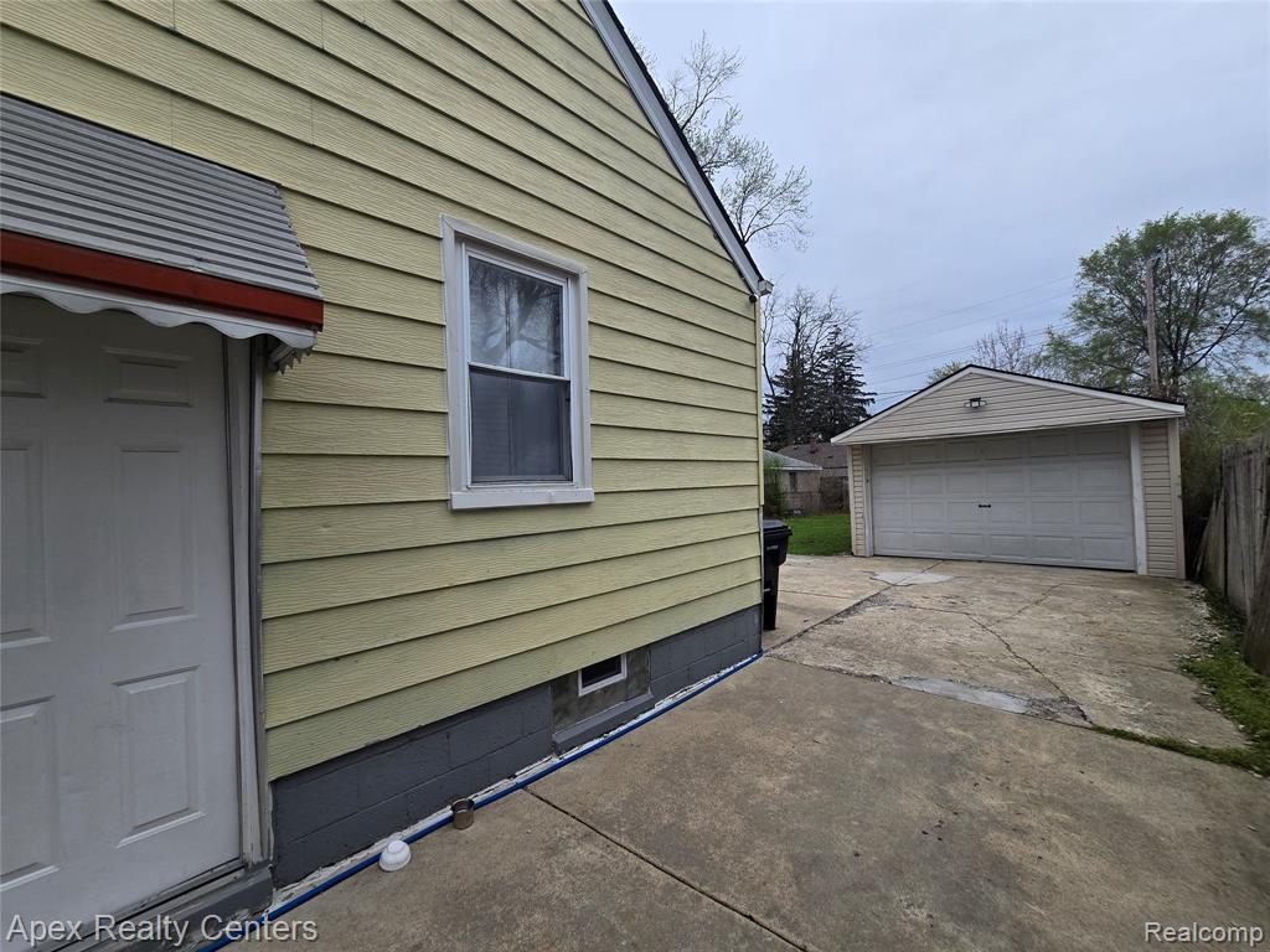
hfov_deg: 106.2
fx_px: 477
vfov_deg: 89.9
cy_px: 476
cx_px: 635
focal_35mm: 13
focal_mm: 2.2
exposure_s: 1/890
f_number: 2.2
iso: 50
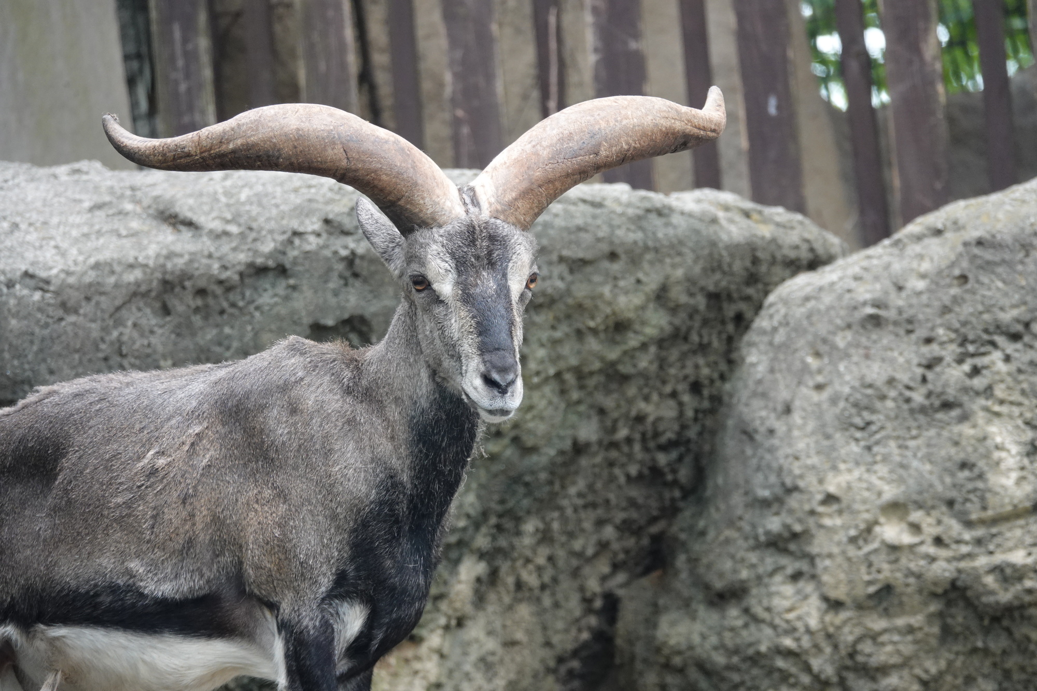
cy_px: 346
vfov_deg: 2.3
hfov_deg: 3.4
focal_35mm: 600
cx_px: 518
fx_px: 17281
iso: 640
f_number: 4
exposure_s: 1/250
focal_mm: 220
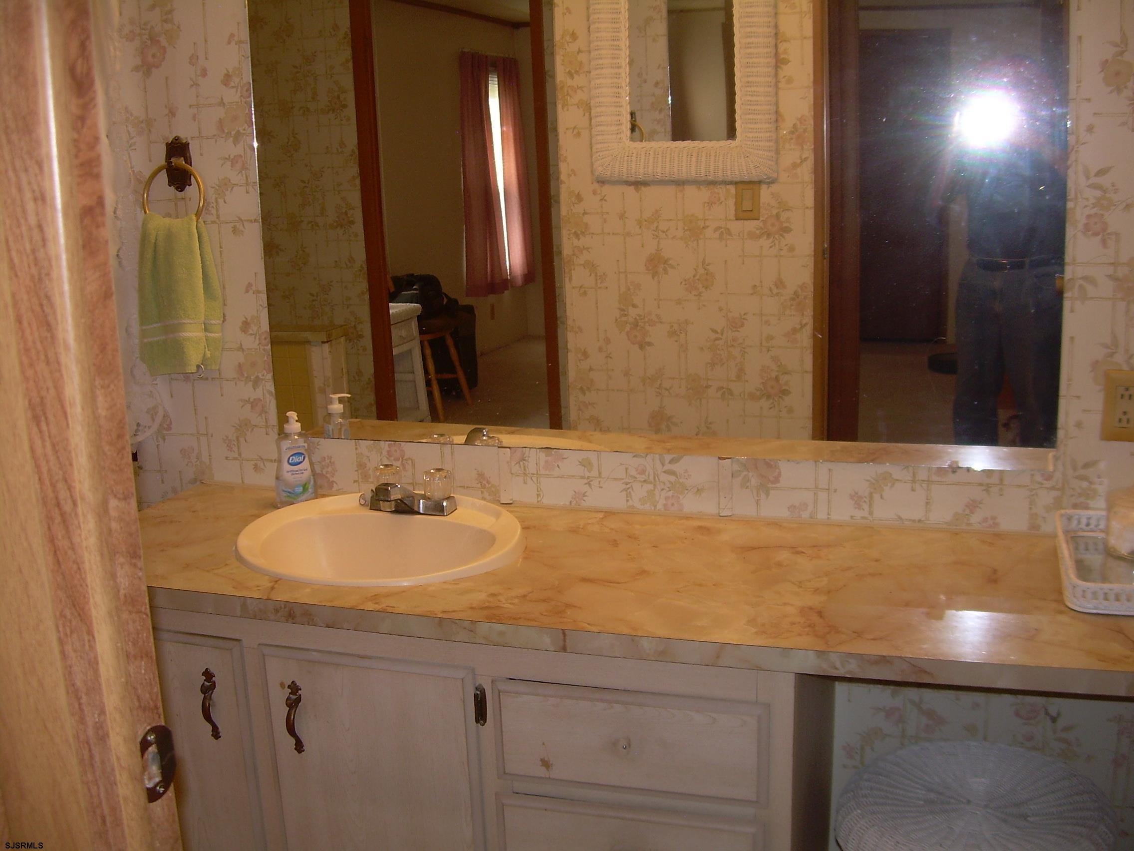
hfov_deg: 49.0
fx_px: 1245
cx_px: 567
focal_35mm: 38
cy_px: 426
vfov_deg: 37.7
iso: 50
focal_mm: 6.3
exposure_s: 1/60
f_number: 2.8
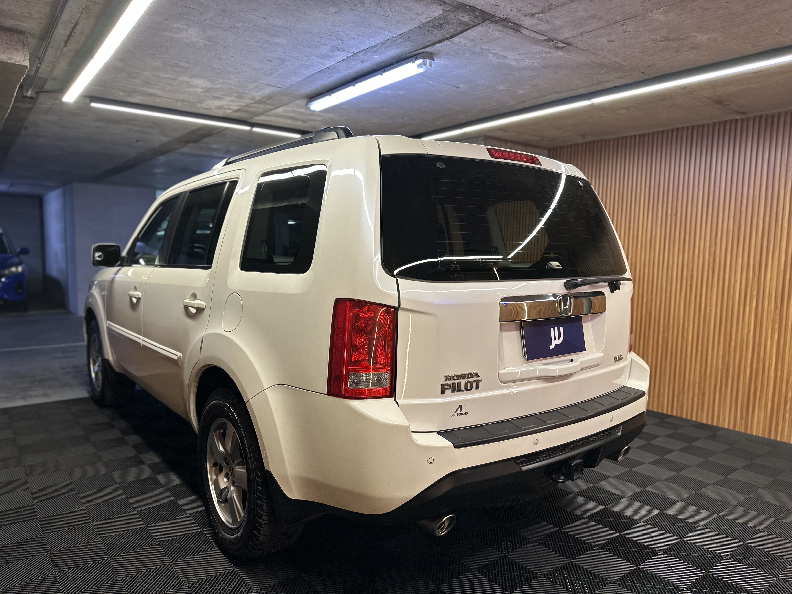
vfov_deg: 56.8
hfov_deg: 71.6
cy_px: 297
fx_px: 549
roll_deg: -0.8
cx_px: 396
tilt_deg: -4.3
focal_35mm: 24
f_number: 1.78
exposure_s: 1/100
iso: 200
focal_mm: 6.86
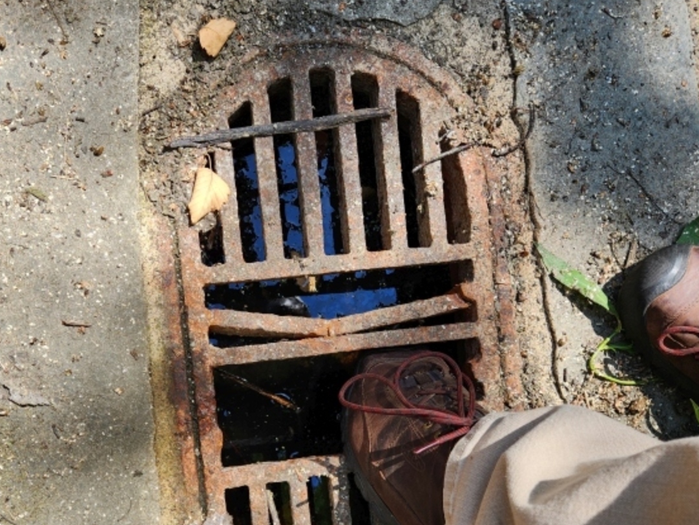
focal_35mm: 34
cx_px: 275
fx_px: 687
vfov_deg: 40.9
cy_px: 380
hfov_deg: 53.5
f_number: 1.8
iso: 20
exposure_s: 1/500
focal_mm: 5.4
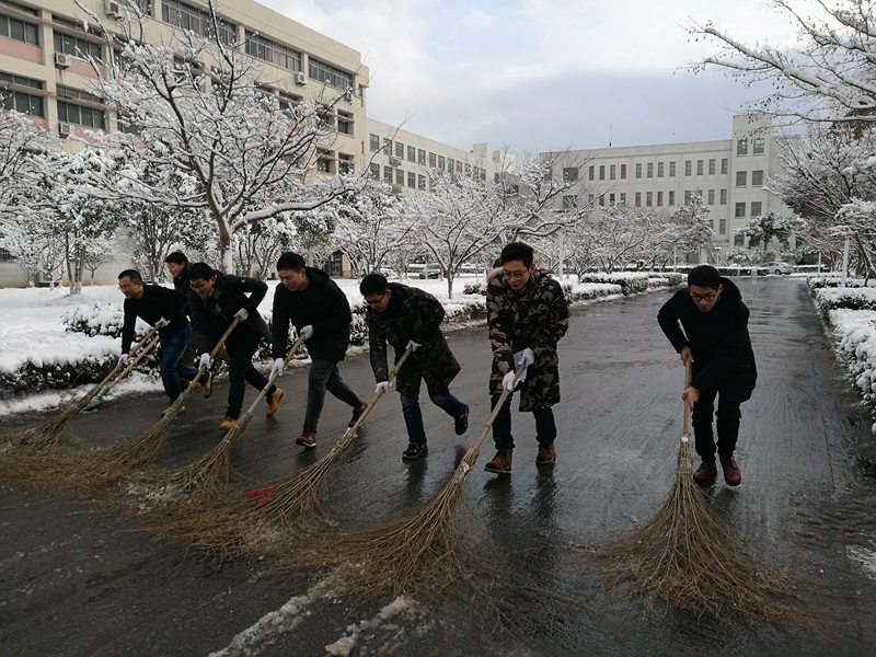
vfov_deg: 51.4
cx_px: 438
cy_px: 328
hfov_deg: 65.3
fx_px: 683
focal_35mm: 27
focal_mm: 4.5
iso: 50
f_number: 2.2
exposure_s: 1/886
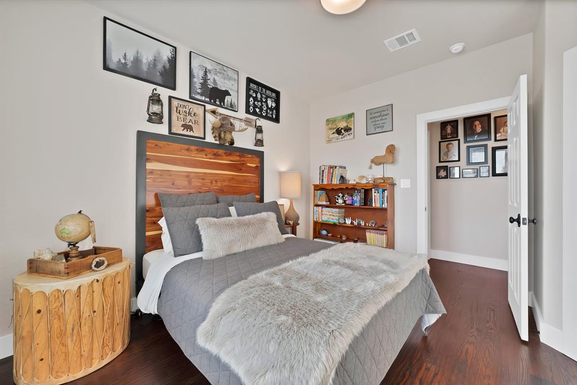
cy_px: 192
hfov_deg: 104.2
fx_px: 225
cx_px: 288
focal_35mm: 14
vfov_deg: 81.3
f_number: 9
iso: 640
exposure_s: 1/8
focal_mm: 14
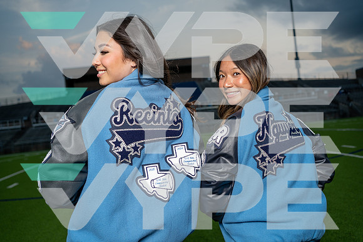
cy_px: 121
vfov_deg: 37.9
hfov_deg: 54.4
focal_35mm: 35
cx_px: 182
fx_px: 353
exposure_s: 1/250
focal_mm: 35
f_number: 4
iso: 400
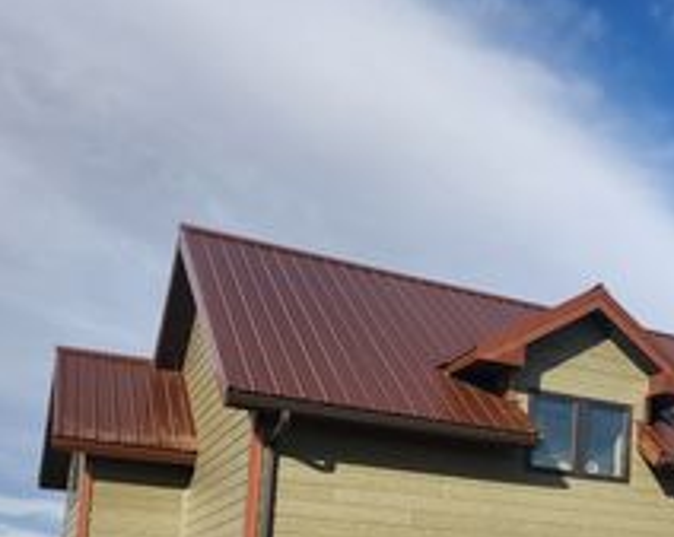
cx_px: 661
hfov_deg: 32.8
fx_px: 1056
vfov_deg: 27.0
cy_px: 535
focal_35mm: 53
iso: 20
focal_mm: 5.4
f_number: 1.8
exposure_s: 1/1728
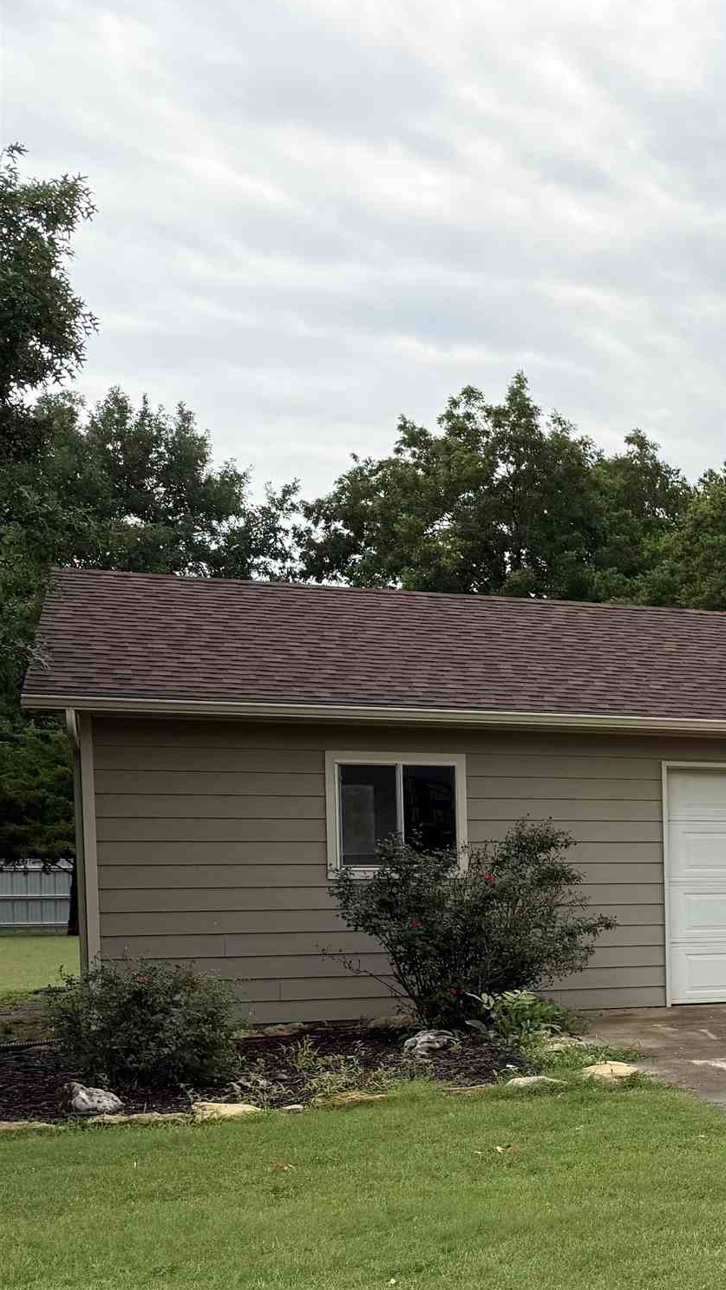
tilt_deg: -2.8
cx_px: 1331
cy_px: 948
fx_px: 1847
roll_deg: -0.4
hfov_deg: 17.6
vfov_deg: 37.7
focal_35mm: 54
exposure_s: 1/2445
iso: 80
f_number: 1.78
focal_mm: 6.76
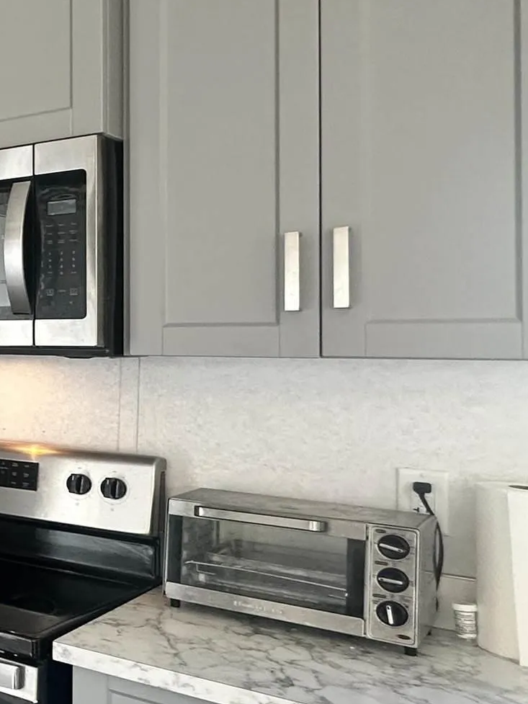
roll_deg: -0.4
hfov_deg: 22.7
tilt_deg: +0.4
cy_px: 331
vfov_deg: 42.9
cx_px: -369
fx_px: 895
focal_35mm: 44
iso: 160
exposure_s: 1/60
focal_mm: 2.22
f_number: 2.2
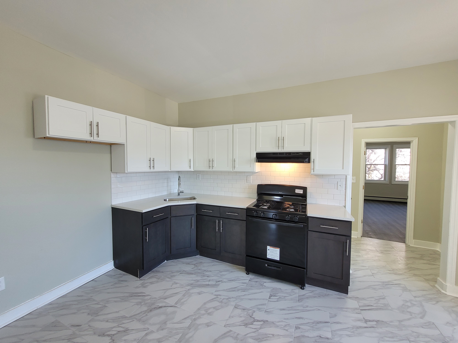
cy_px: 172
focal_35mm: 13
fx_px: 172
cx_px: 229
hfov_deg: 106.2
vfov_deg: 89.9
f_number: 2.2
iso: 100
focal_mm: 1.74
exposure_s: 1/60
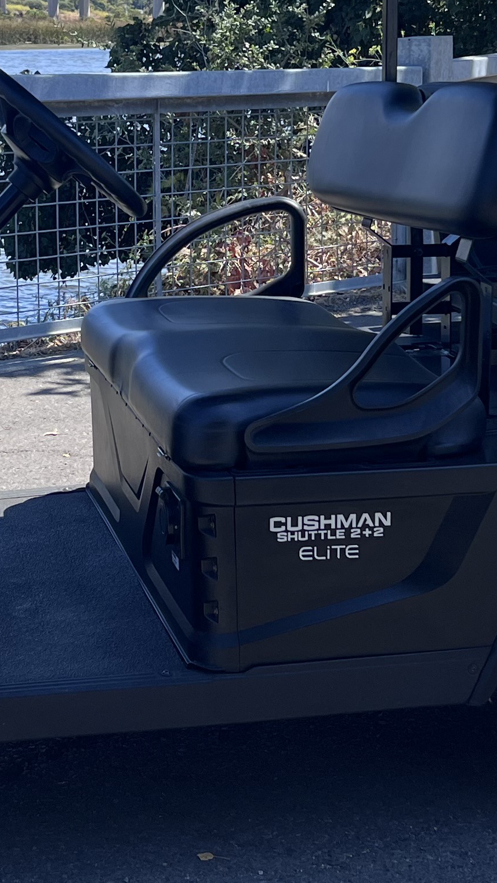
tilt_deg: -8.9
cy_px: 243
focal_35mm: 75
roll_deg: -0.4
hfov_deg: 16.1
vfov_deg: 27.9
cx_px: 198
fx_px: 1757
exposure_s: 1/1751
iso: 50
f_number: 1.5
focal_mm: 5.7
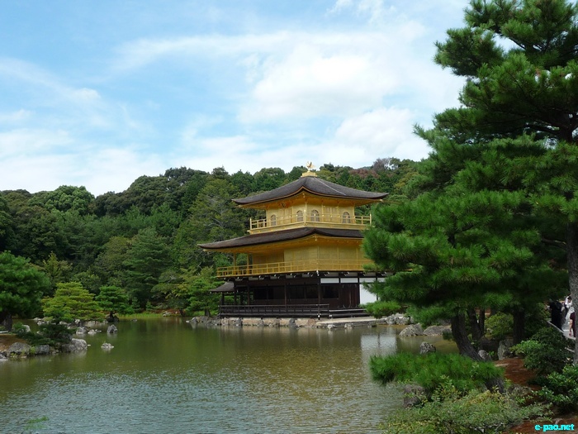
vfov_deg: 33.6
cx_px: 289
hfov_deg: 43.9
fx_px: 718
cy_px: 217
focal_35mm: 43
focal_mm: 5.3
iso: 100
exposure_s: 1/640
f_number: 3.5
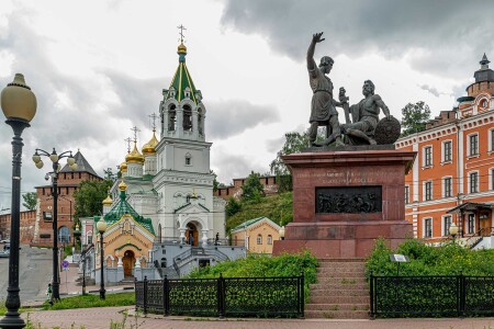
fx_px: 494
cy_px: 164
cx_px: 247
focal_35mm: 36
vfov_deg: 36.9
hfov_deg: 53.1
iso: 200
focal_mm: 36
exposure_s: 1/400
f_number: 4.5
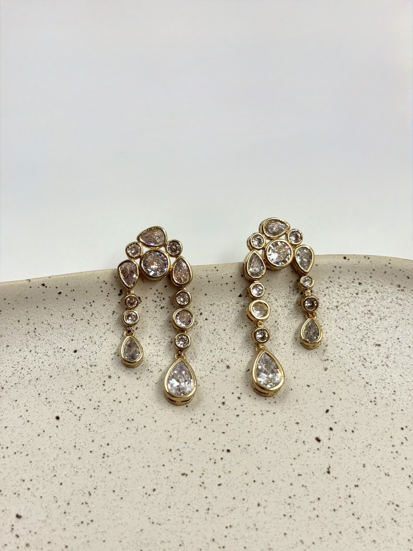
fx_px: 764
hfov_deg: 30.3
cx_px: 206
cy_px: 276
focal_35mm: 48
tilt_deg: -55.5
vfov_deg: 39.7
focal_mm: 6.76
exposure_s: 1/1059
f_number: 1.78
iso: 64
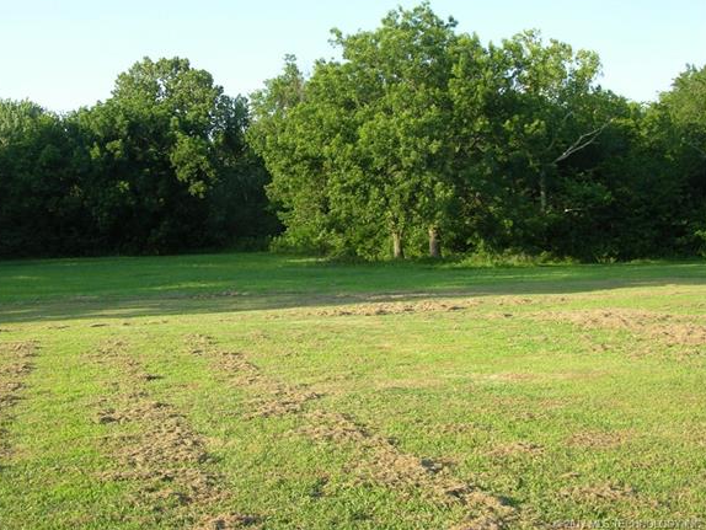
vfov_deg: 36.8
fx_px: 796
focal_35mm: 39
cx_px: 316
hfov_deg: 47.8
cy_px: 236
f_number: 4.5
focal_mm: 8.9
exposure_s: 1/105
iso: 50
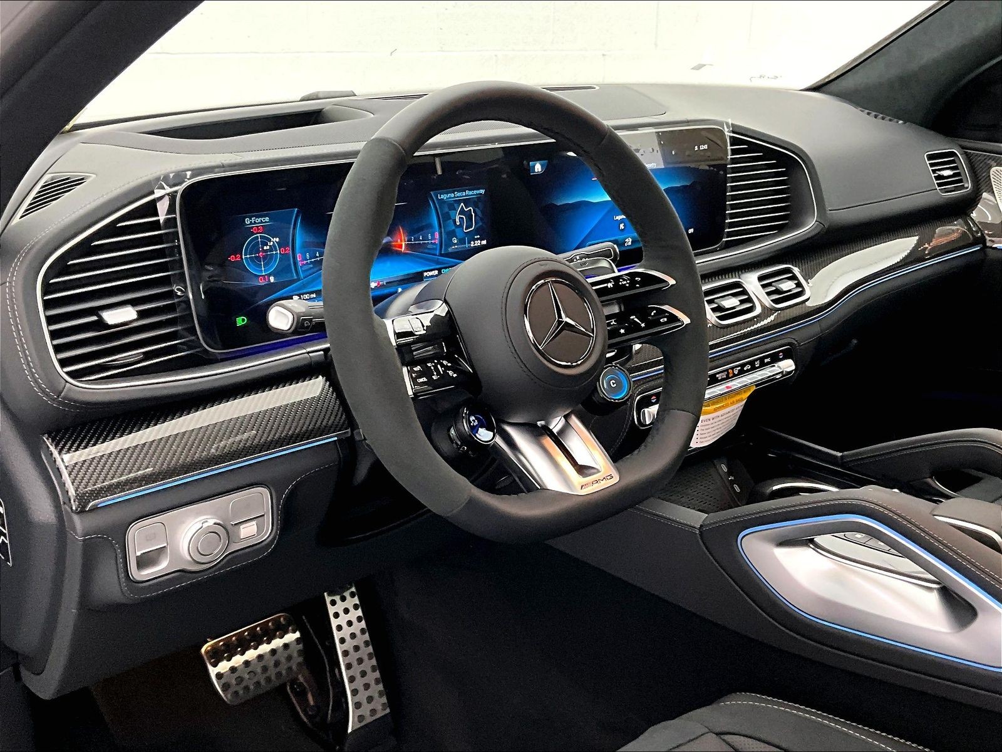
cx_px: 501
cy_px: 376
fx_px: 839
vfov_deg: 48.2
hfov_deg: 61.7
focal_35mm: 29
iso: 250
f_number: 1.8
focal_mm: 3
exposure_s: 1/40
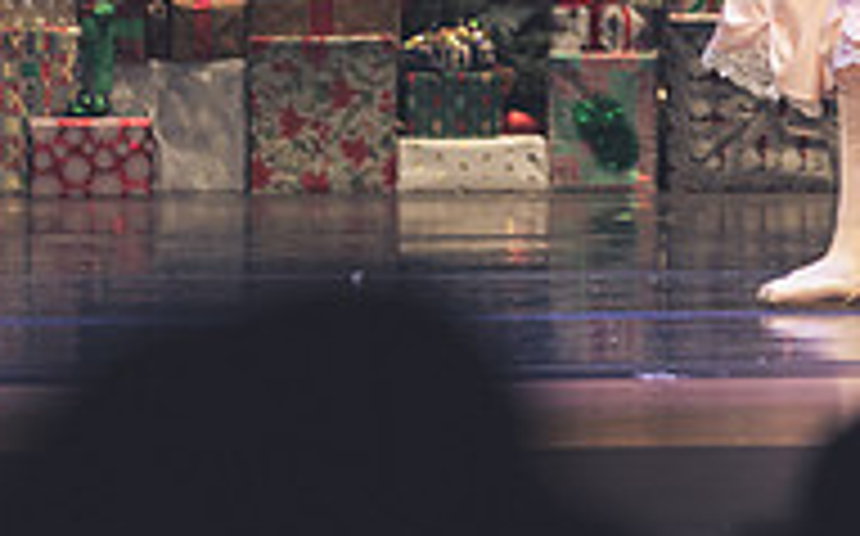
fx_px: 16298
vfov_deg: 1.9
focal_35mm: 696
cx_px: 883
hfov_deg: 3.0
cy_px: -194
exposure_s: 1/320
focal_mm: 150
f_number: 2.8
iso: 640
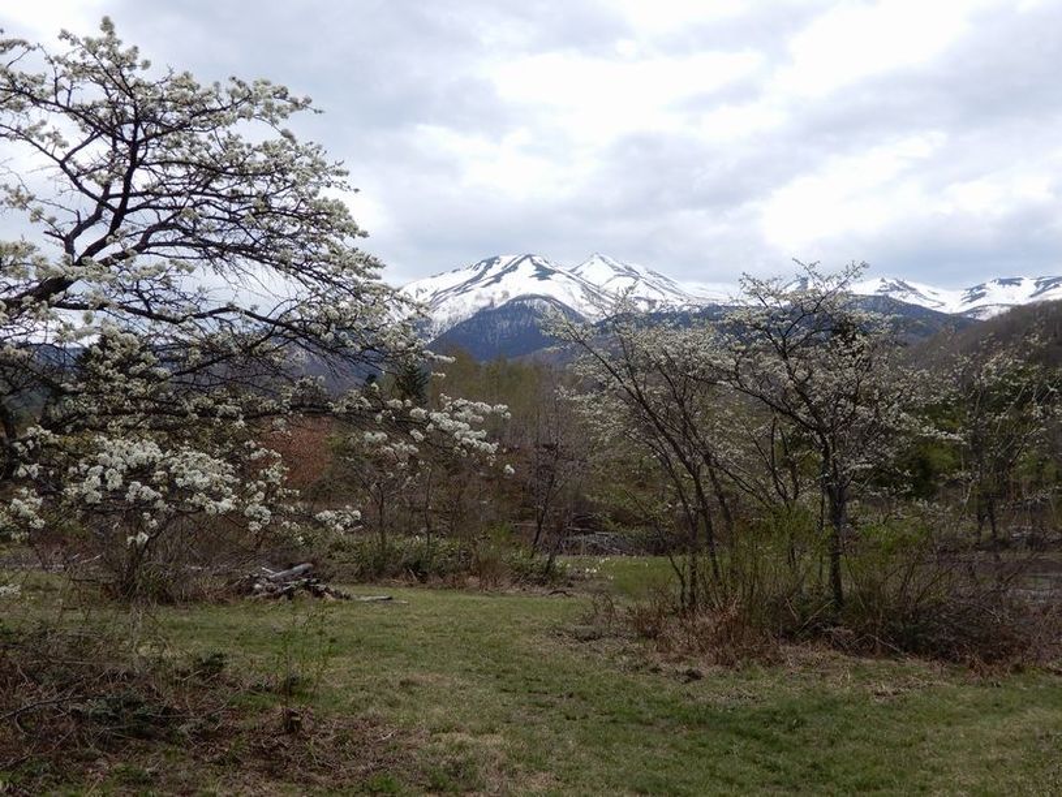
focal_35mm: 38
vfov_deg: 37.7
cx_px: 531
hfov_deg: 49.0
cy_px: 398
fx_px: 1166
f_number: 4
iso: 80
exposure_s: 1/800
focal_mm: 6.8
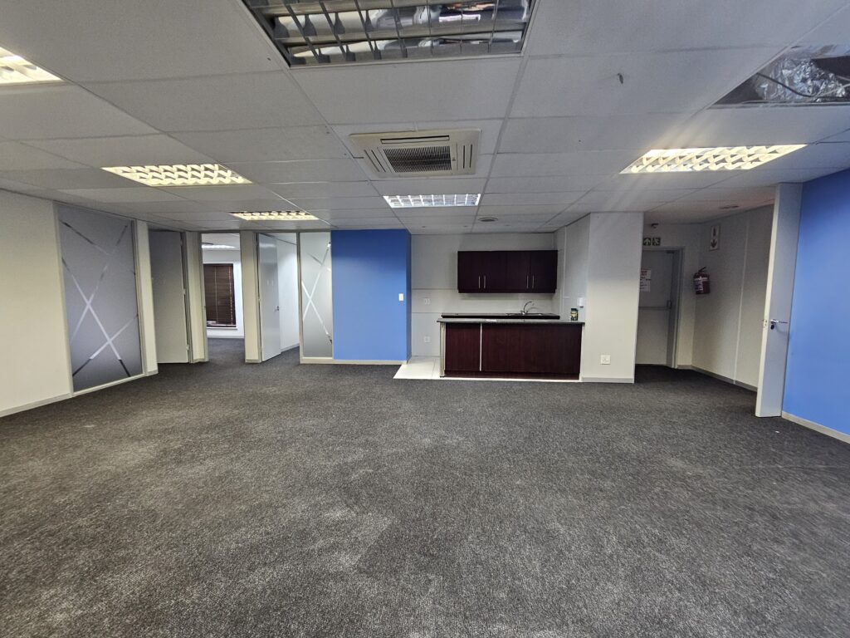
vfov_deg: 89.9
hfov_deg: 106.2
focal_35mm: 13
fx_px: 319
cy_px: 319
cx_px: 425
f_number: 2.2
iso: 400
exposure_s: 1/33
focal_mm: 2.2
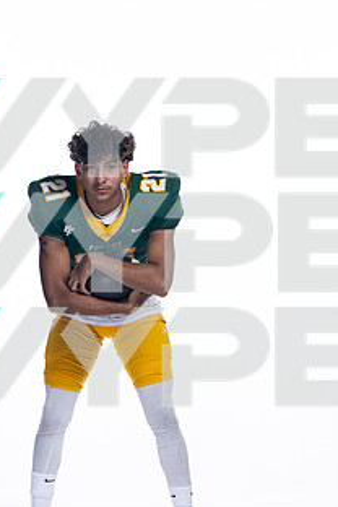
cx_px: 146
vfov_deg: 13.1
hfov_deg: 8.7
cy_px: 244
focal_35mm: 157
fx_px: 2211
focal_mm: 109
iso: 400
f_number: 6.3
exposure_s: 1/250
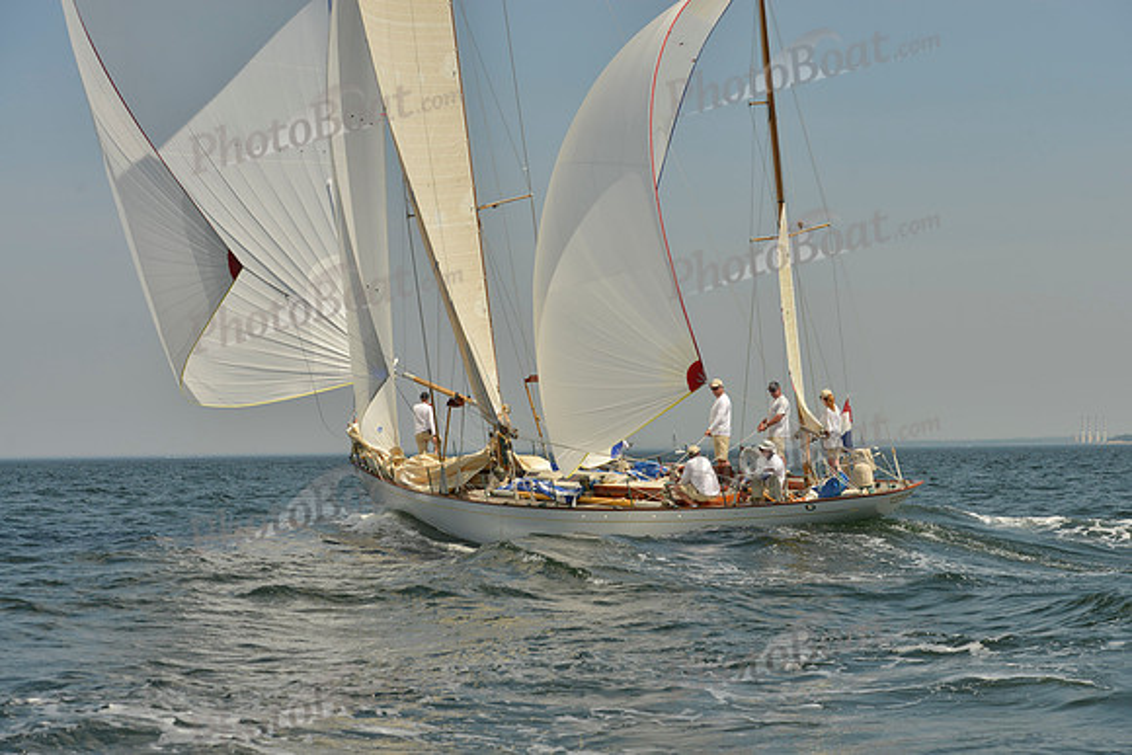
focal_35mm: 70
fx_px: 2202
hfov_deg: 28.8
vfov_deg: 19.5
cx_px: 566
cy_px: 378
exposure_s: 1/1250
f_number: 8
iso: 200
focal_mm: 70
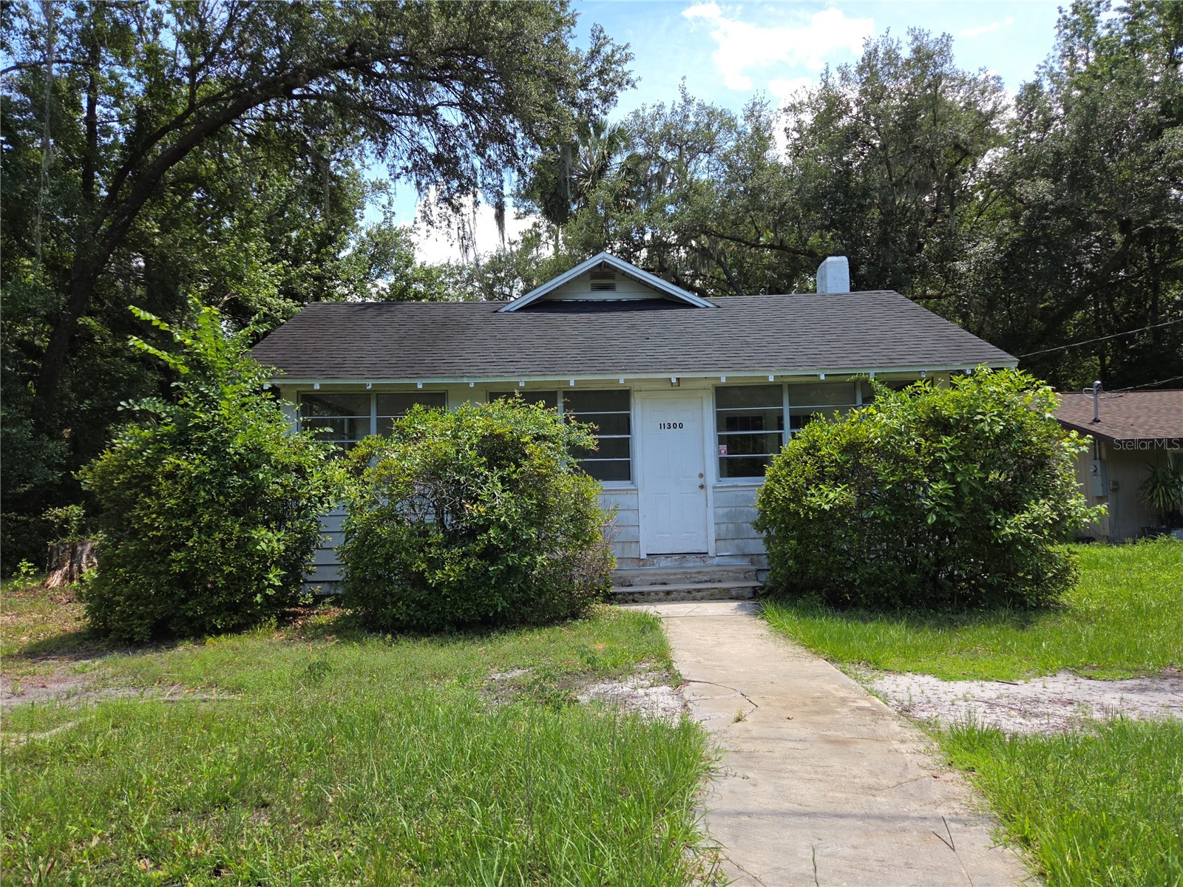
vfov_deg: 58.9
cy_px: 444
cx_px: 592
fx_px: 786
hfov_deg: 73.9
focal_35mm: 23
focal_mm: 5.4
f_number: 1.8
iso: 25
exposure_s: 1/438
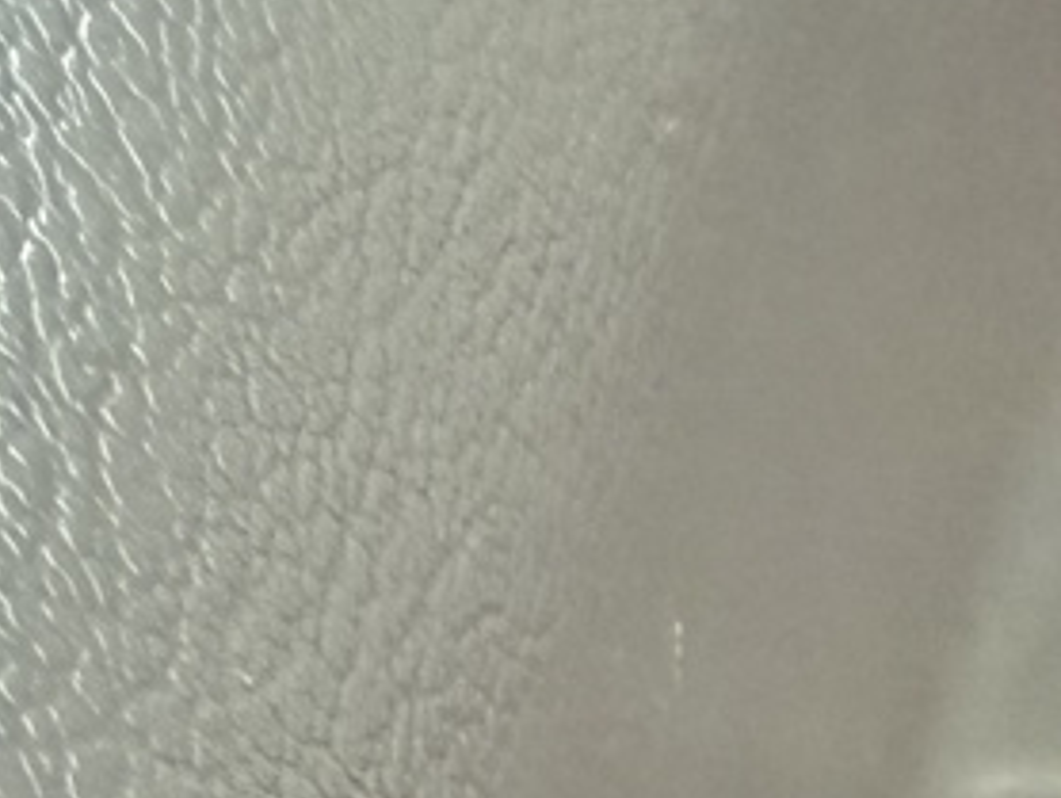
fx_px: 4233
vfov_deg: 9.1
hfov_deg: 14.0
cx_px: 1095
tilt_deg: -58.0
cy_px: 2241
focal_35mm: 138
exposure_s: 1/60
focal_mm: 2.22
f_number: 2.2
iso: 500
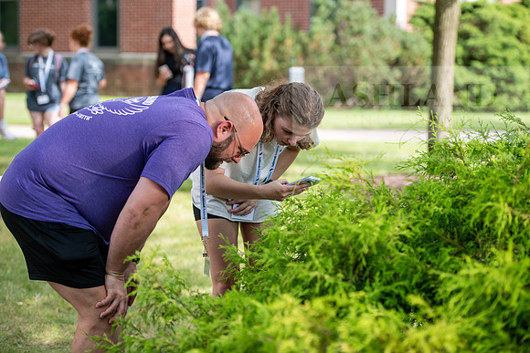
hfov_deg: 23.9
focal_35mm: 85
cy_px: 176
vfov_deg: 16.1
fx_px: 1252
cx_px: 265
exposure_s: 1/500
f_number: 3.2
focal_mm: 85
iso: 200
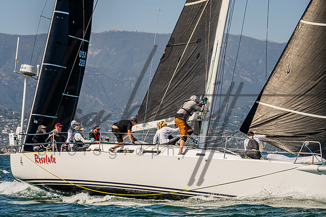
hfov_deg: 11.5
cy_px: 95
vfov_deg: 7.7
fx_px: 1612
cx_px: 141
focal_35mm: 178
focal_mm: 155
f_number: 8
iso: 500
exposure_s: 1/2500
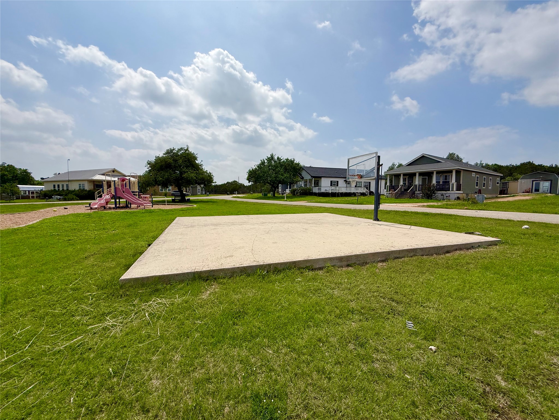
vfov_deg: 85.7
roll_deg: +0.5
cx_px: 280
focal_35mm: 14
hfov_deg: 102.1
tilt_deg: -3.3
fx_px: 226
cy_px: 210
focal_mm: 2.22
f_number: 2.2
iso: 50
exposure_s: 1/6173
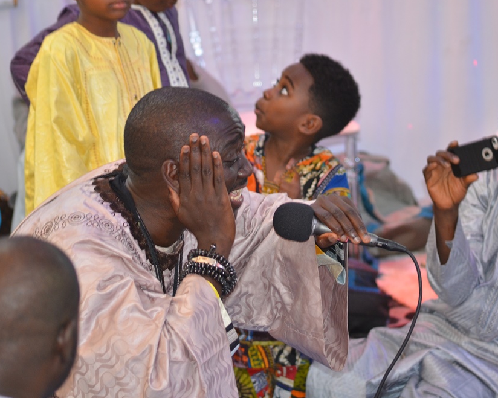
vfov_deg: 8.1
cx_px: 294
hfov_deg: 10.1
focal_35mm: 192
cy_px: 197
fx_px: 2830
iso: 800
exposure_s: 1/60
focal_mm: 110
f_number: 4
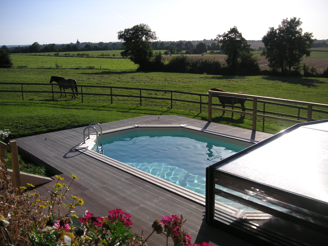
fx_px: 351
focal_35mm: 37
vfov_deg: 38.7
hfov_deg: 50.1
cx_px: 164
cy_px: 123
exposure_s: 1/250
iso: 50
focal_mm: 6.1
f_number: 6.7
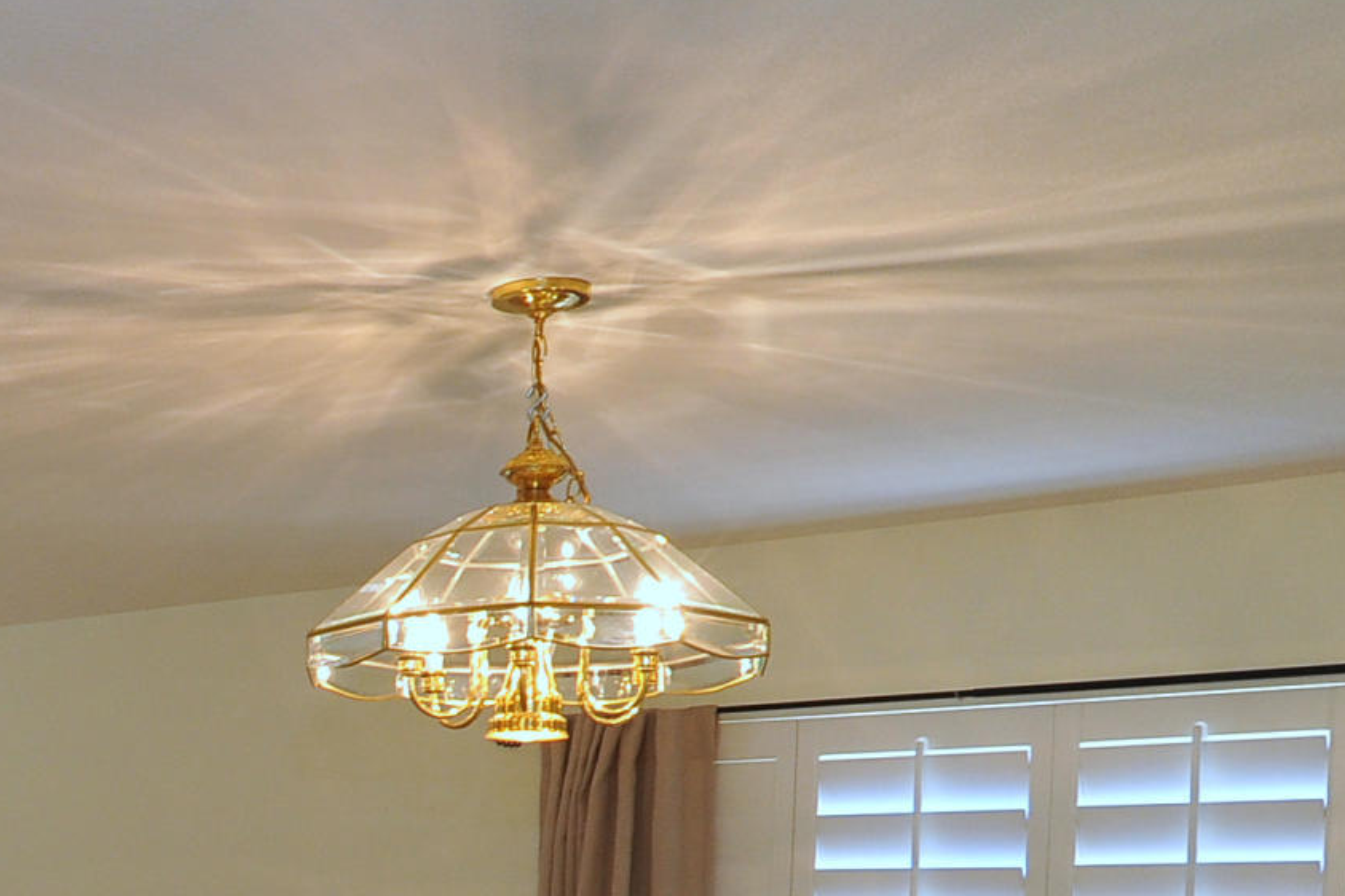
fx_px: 2391
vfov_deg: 20.0
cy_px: 1059
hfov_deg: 24.8
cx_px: -624
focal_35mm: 64
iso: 1000
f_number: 9
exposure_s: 1/30
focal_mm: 18
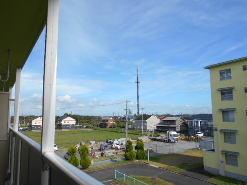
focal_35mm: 26
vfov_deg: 53.1
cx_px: 124
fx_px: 186
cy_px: 92
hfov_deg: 67.3
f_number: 3.2
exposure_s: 1/1250
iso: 80
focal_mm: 4.6
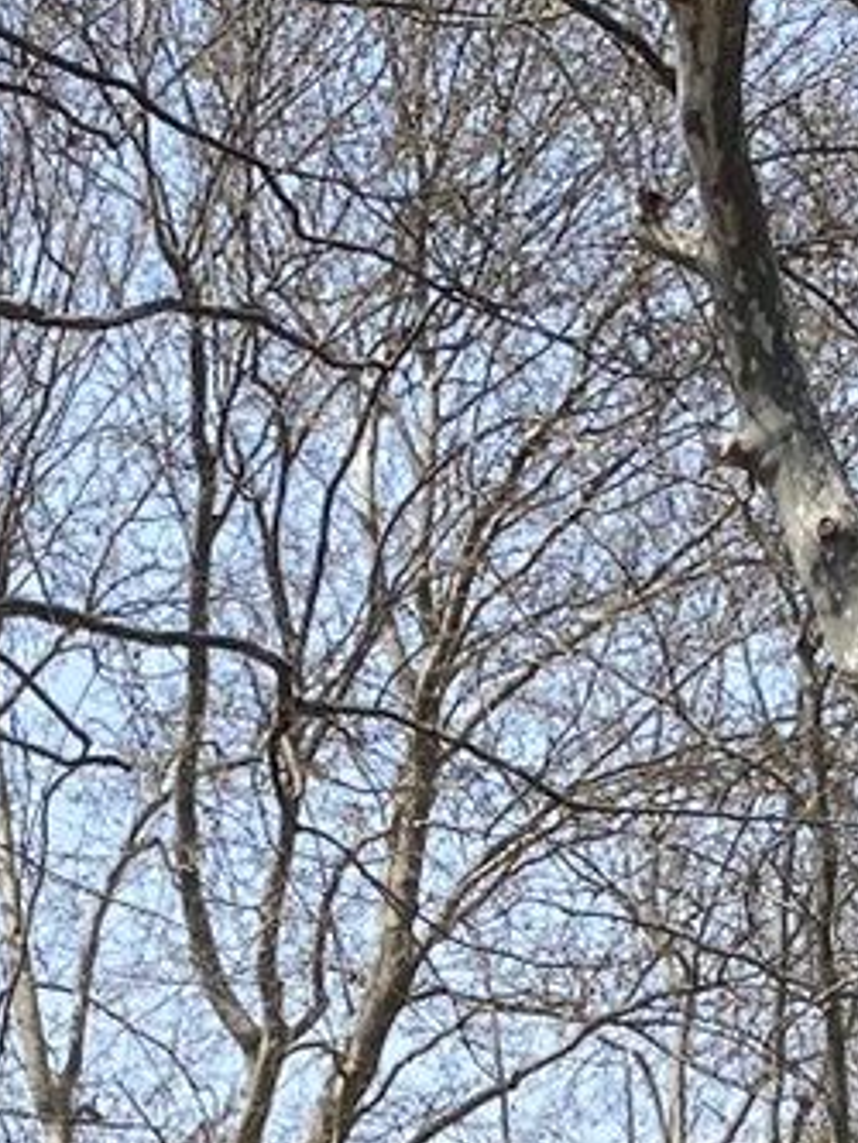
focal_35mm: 156
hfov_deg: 9.5
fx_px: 5152
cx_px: 3
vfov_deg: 12.0
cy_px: 1740
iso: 32
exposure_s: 1/1218
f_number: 1.8
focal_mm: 4.25
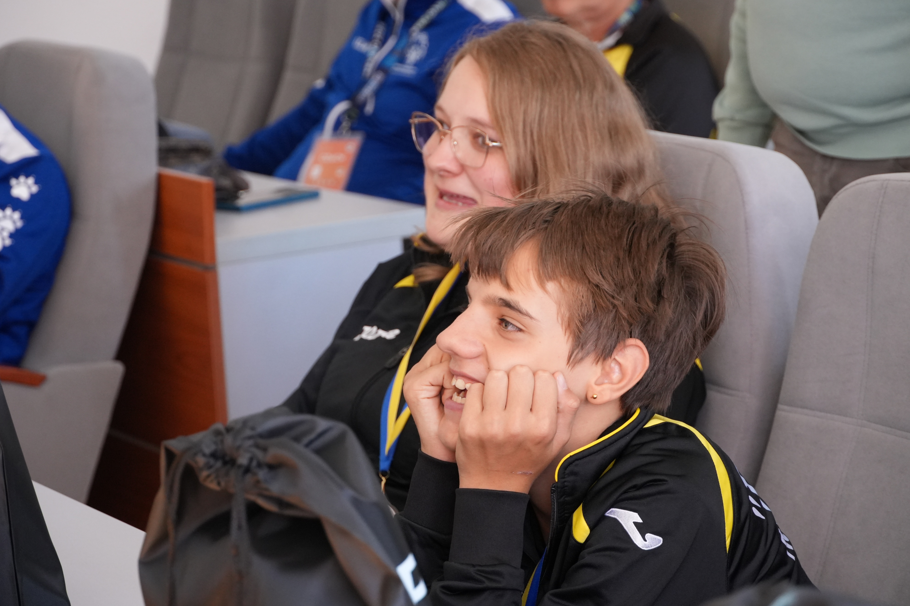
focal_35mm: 124
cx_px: 452
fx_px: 3134
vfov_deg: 11.1
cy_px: 302
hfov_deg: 16.5
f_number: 5.6
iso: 2000
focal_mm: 82
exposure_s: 1/160
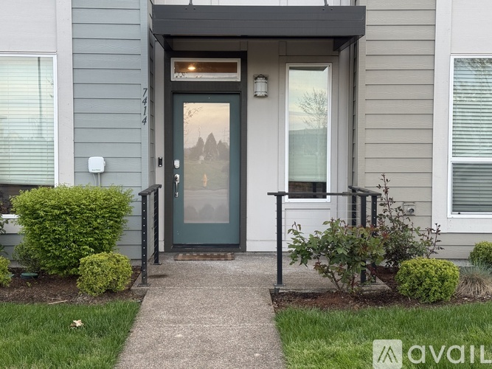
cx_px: 246
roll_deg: +0.0
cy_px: 184
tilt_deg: -1.4
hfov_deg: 39.7
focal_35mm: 48
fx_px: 682
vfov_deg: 30.3
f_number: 1.78
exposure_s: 1/121
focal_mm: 6.76
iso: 80
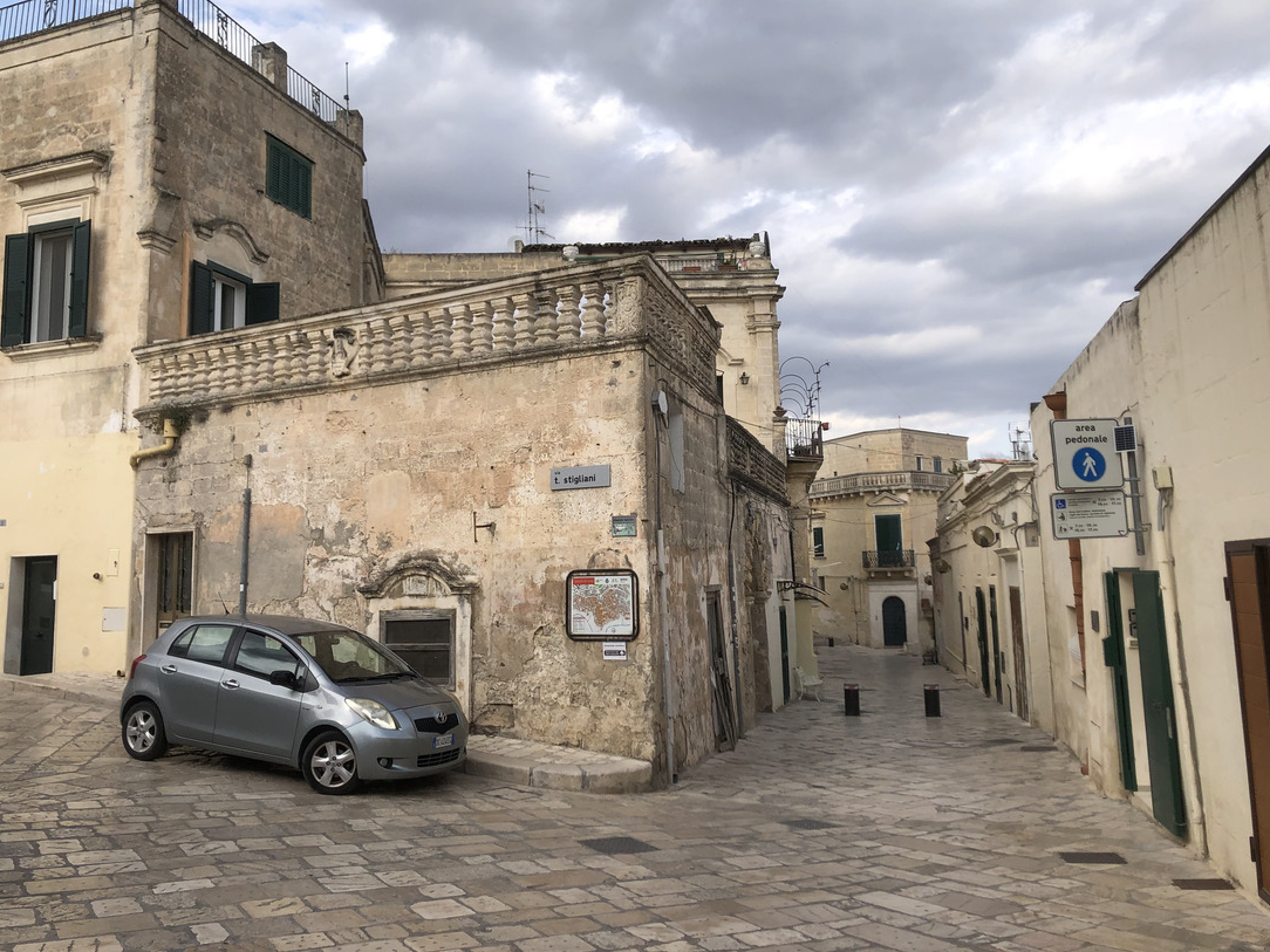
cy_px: 429
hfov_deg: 58.3
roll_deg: +2.5
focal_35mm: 31
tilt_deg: +7.4
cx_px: 613
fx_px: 1137
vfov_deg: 45.4
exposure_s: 1/1621
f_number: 1.8
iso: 20
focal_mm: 4
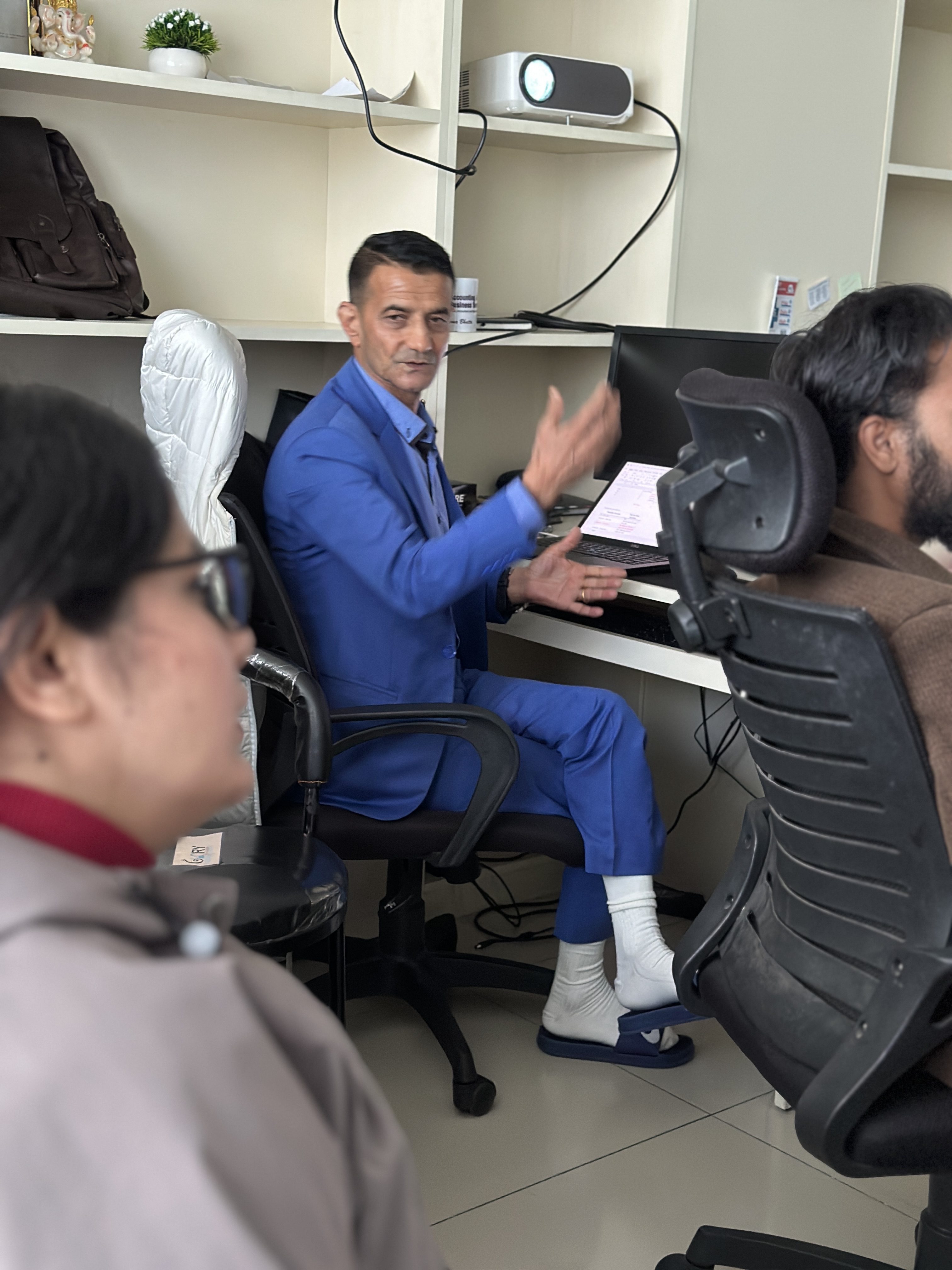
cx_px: 476
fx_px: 1760
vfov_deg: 39.7
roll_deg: -3.1
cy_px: 635
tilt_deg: -11.1
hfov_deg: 30.3
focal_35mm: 48
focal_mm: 6.86
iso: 500
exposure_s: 1/40
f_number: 1.78
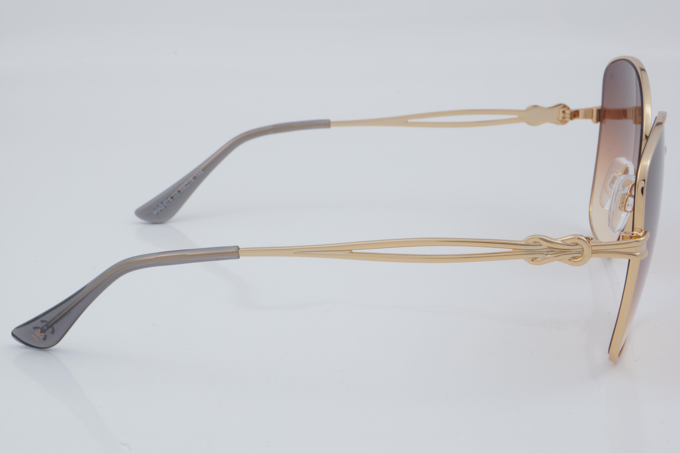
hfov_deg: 27.0
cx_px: 340
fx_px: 1417
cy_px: 226
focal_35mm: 75
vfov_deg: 18.2
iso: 100
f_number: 32
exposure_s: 1/4
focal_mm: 50
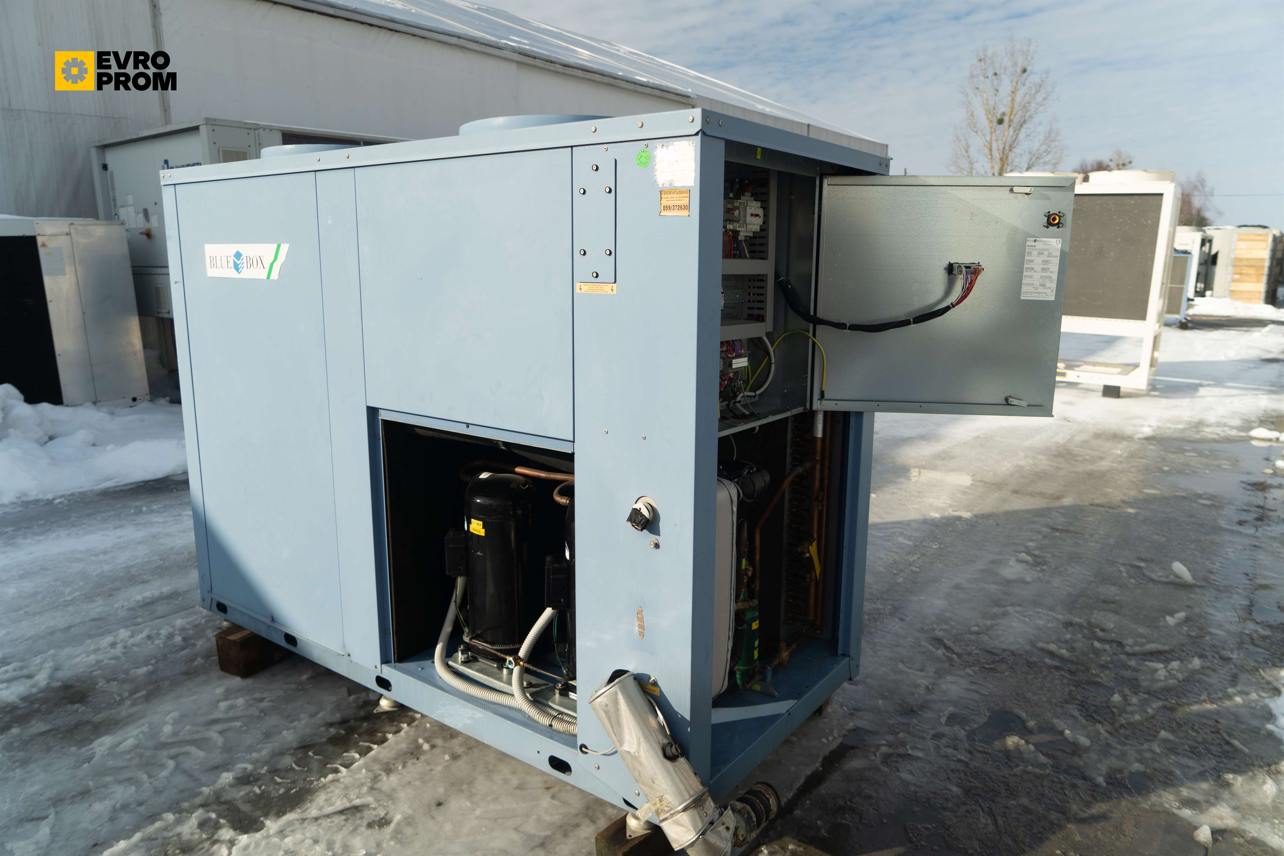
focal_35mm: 24
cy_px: 428
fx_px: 856
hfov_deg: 73.7
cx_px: 642
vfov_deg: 53.1
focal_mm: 24
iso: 125
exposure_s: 1/250
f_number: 4.5
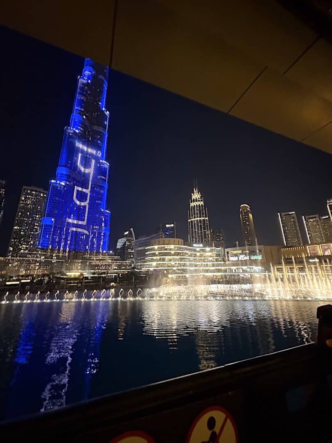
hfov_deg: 85.7
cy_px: 222
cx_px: 166
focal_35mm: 14
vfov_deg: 102.1
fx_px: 179
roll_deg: +2.2
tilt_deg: +15.7
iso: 1000
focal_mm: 2.22
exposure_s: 1/33
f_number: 2.2
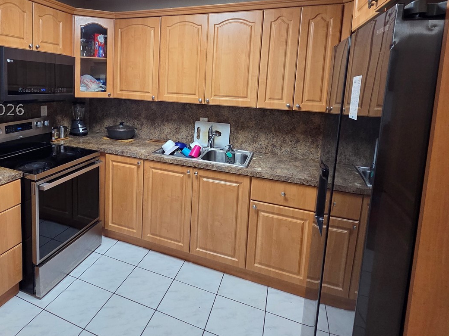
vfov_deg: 64.1
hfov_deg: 79.5
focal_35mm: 20
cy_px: 110
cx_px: 157
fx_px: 259
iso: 200
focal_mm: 2.2
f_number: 2.2
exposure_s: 1/60
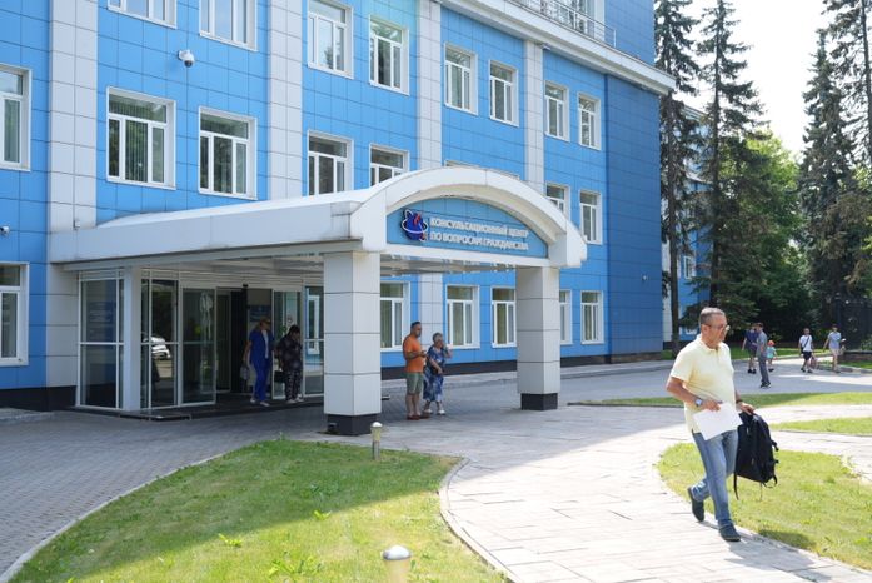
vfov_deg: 36.0
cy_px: 292
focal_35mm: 37
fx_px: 897
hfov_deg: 51.8
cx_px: 436
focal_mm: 37
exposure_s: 1/200
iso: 200
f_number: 5.6
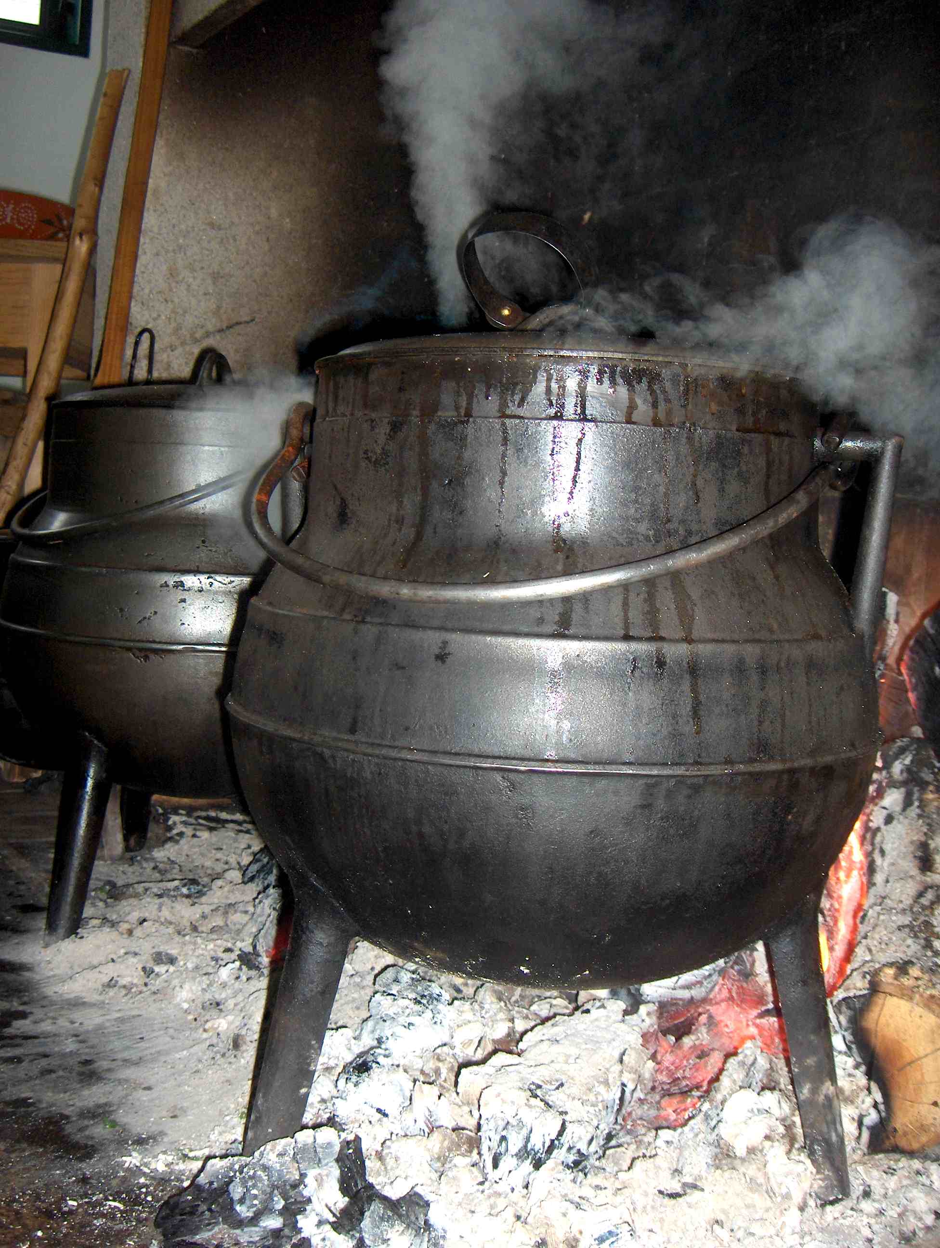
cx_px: 470
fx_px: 1408
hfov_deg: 36.9
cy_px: 624
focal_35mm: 39
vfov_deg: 47.8
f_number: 2.8
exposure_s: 1/60
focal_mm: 8
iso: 100
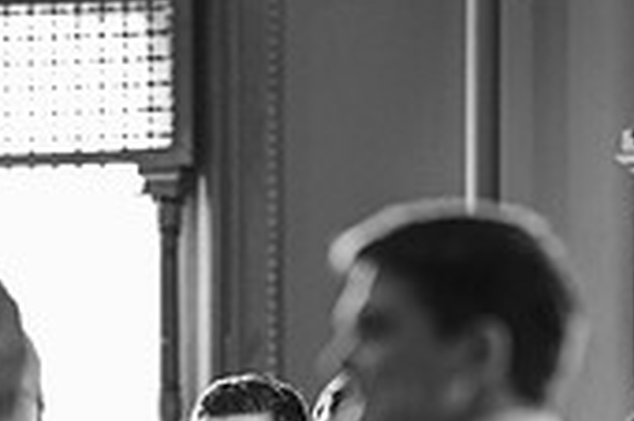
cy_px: 674
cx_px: 272
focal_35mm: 364
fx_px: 6404
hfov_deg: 5.7
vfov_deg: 3.7
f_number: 1.4
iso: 800
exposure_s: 1/160
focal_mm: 105
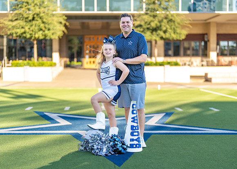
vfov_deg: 23.6
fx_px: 404
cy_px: 93
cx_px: 120
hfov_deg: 32.7
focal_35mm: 60
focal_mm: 50
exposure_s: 1/2500
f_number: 1.2
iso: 100
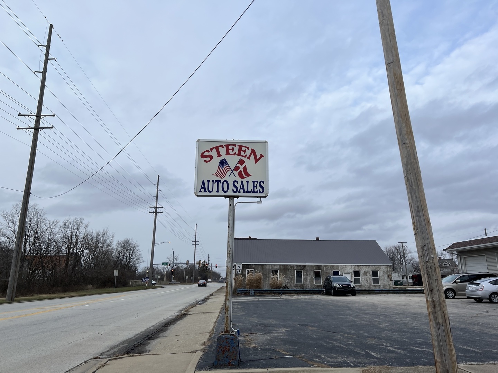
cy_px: 186
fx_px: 374
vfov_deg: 53.1
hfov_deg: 67.3
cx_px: 249
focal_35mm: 26
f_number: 1.5
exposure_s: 1/2208
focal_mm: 5.7
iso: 50
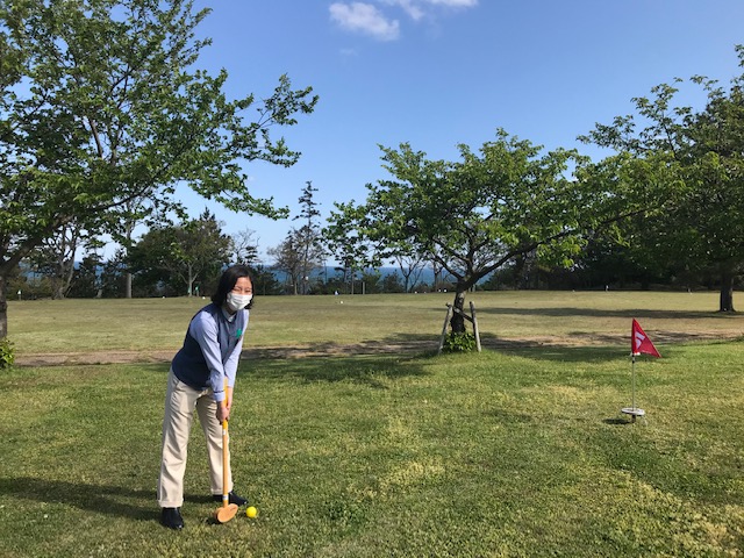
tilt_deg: -1.3
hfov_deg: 63.4
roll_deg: -2.7
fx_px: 602
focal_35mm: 28
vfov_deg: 49.7
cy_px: 279
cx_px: 372
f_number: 1.8
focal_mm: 3.99
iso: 20
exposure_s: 1/1623
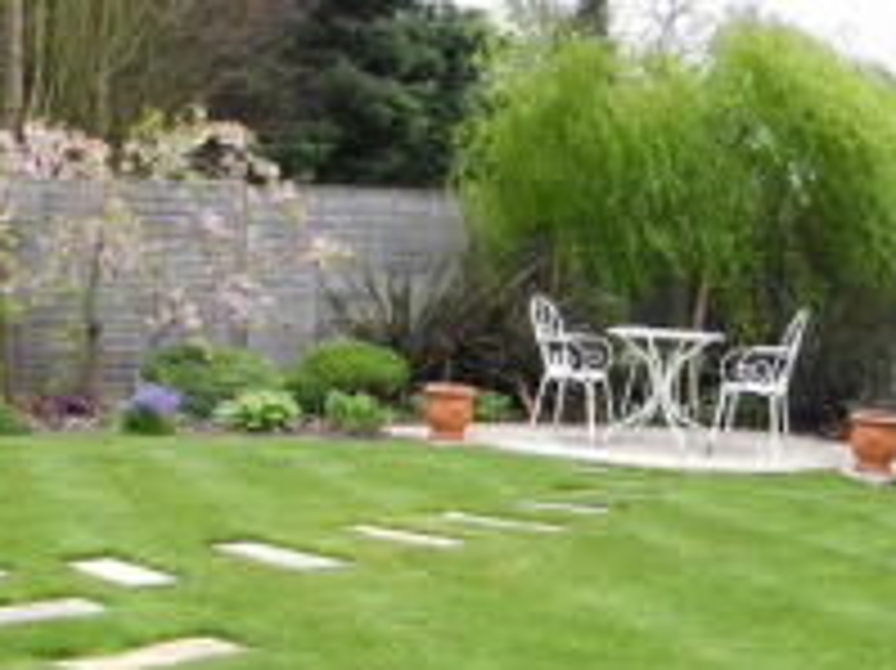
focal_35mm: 82
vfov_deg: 17.7
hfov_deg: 23.8
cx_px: 335
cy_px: 587
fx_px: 2121
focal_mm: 6
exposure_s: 1/174
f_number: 2.8
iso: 100
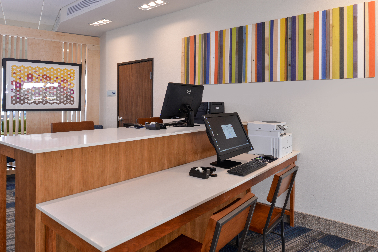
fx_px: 252
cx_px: 189
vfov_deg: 53.2
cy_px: 126
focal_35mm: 24
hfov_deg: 73.7
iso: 500
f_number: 11
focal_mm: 24
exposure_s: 1/10
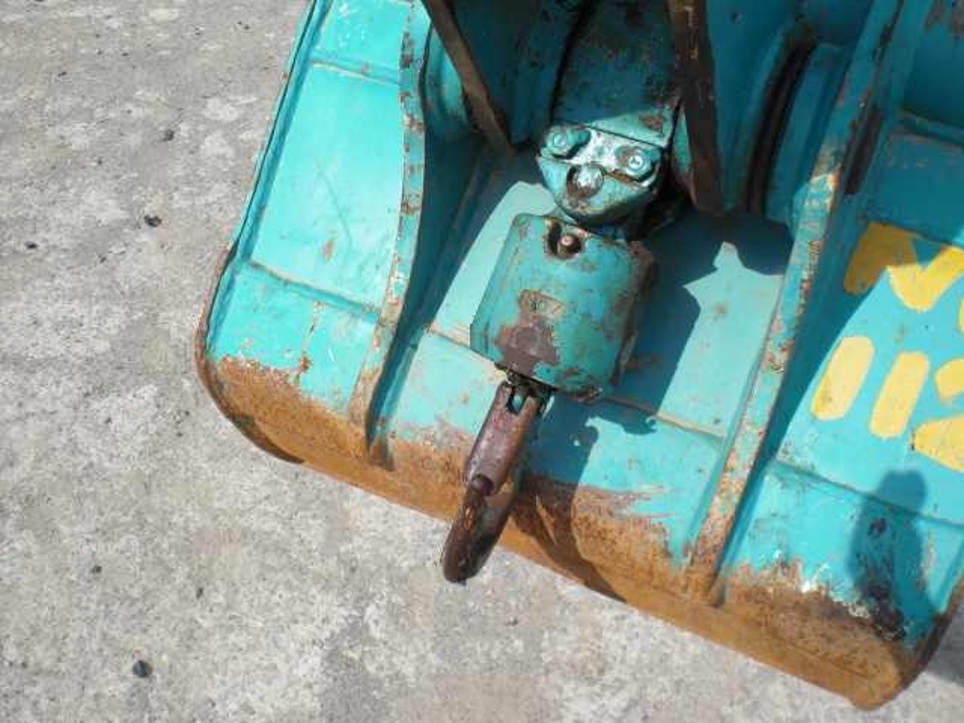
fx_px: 1058
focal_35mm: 38
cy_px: 362
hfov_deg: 49.0
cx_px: 482
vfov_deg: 37.7
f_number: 5.6
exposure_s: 1/320
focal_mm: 6.3
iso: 64
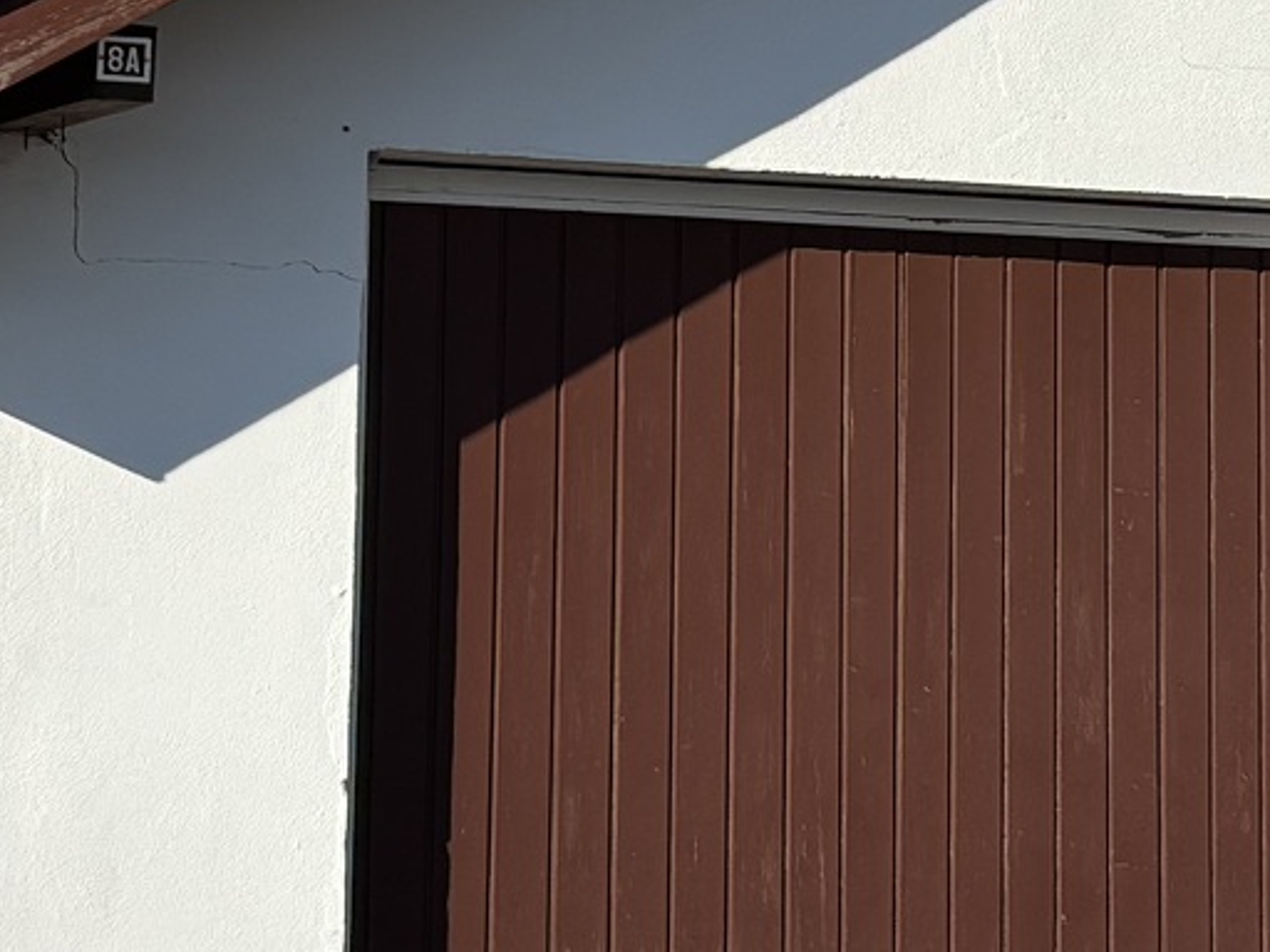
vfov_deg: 11.3
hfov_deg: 14.9
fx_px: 4769
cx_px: 1230
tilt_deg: +7.1
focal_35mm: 130
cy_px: 20
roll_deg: +0.5
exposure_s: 1/3937
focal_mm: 5.96
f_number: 1.6
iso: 50
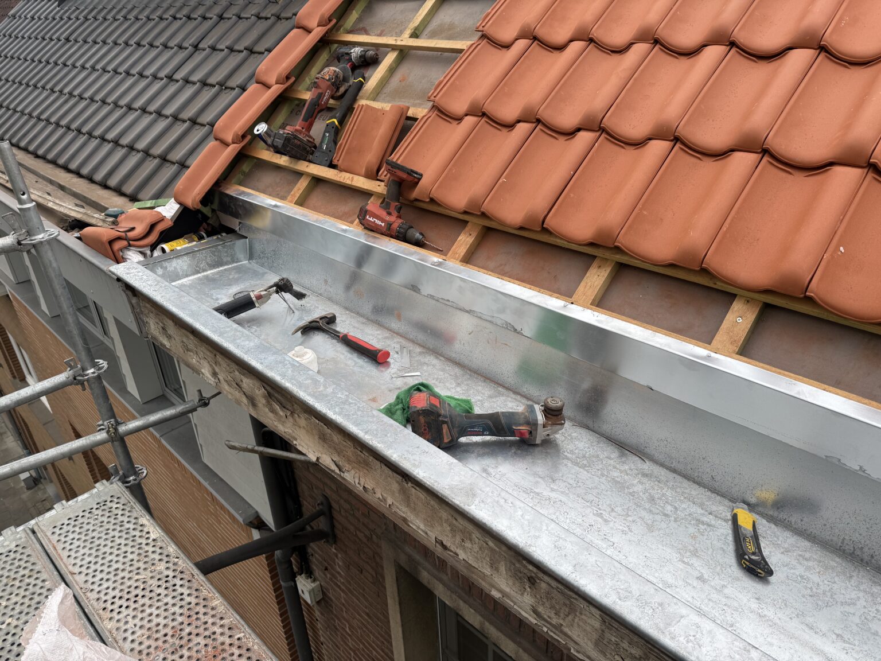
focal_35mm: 24
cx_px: 440
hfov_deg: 71.6
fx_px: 611
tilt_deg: -29.3
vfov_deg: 56.8
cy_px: 330
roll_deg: +2.3
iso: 80
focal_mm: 6.76
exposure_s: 1/773
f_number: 1.78
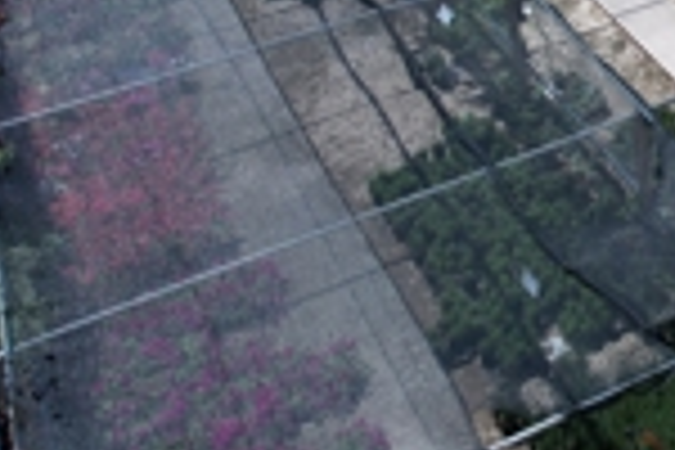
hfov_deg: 26.2
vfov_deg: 19.8
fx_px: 1237
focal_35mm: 66
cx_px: 864
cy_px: -32
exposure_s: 1/2000
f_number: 2.8
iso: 100
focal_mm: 8.38
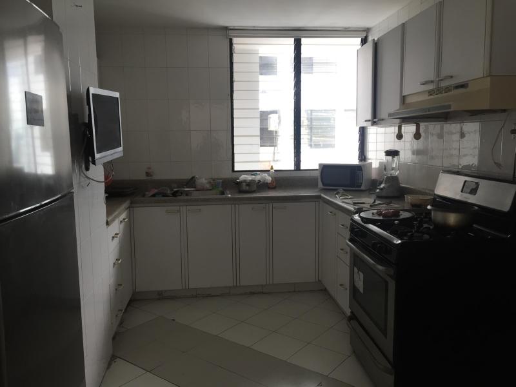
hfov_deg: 61.7
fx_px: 432
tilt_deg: -8.7
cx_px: 258
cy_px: 194
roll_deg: -0.2
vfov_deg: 48.2
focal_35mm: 29
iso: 32
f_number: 2.2
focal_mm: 4.15
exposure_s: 1/40
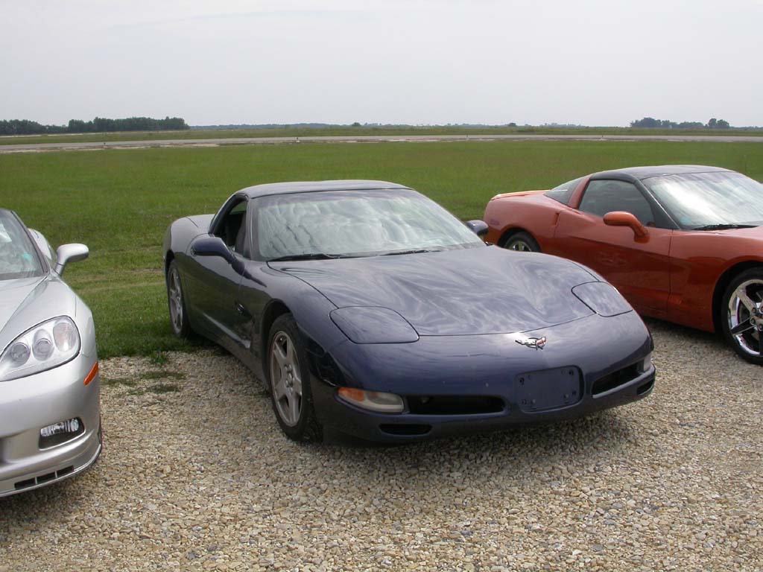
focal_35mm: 38
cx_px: 382
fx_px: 838
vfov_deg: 37.7
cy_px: 286
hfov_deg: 49.0
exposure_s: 1/364
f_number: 7.5
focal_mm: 7.85
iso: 100
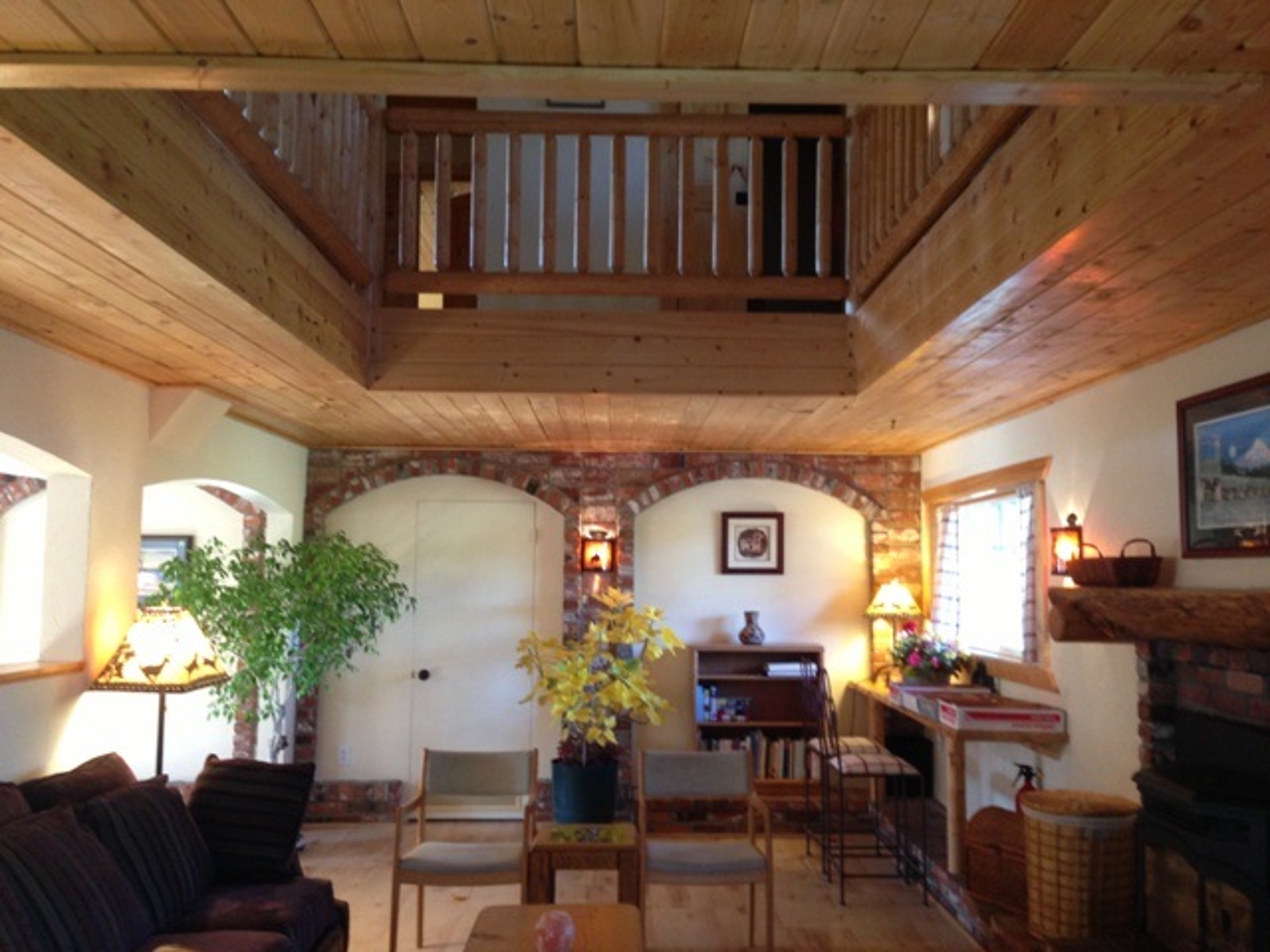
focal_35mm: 33
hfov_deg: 55.4
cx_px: 635
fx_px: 1211
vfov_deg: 42.9
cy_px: 476
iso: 160
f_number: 2.4
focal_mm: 4.13
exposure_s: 1/20
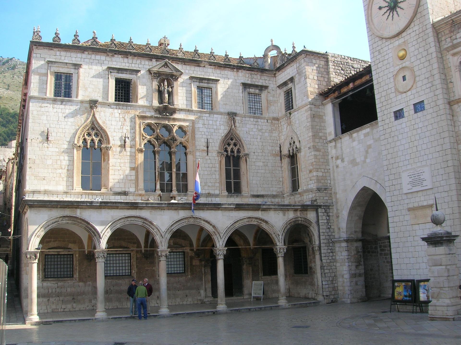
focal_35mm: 34
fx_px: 452
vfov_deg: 41.7
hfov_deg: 54.0
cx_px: 230
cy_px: 172
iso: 50
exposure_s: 1/157
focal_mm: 5.7
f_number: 4.9
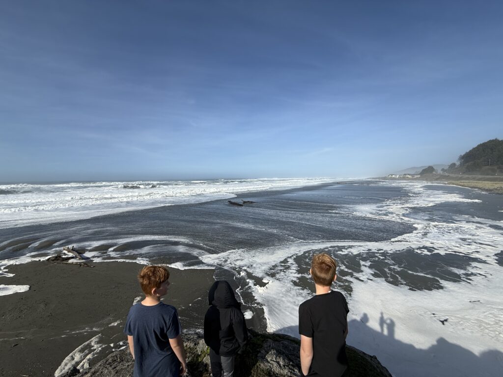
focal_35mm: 14
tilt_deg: -3.4
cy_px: 188
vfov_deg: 85.7
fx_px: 203
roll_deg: +0.8
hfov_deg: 102.1
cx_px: 252
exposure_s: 1/3891
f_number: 2.2
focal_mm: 2.22
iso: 50
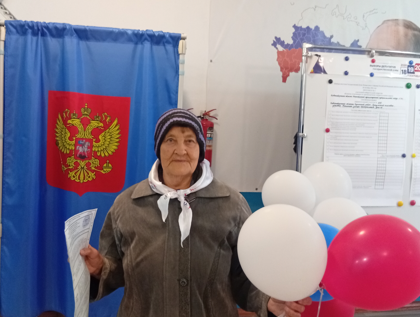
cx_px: 193
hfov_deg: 53.8
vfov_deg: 41.9
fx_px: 413
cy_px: 146
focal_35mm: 34
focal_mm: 3.84
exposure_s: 1/33.3
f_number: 1.8
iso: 700
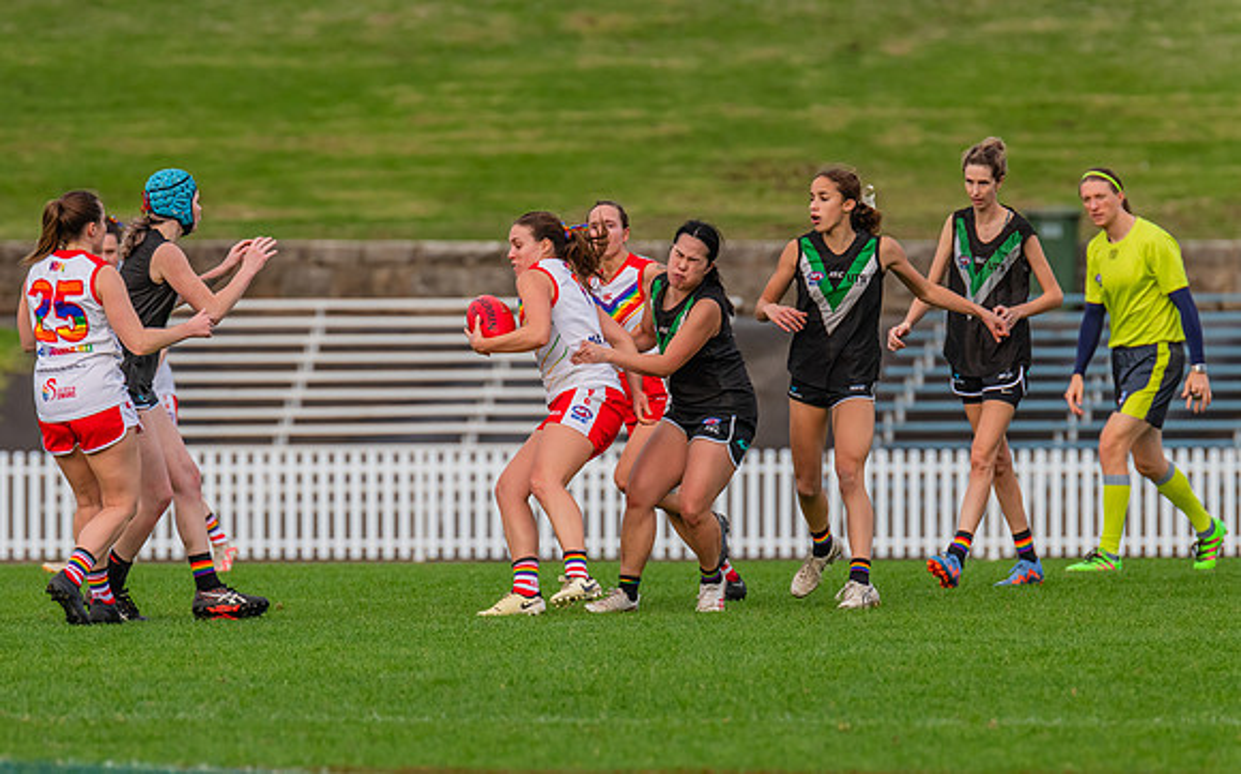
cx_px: 520
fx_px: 16891
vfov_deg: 2.6
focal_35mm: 500
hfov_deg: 4.2
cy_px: 447
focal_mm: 420
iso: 800
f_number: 7.1
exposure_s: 1/1000
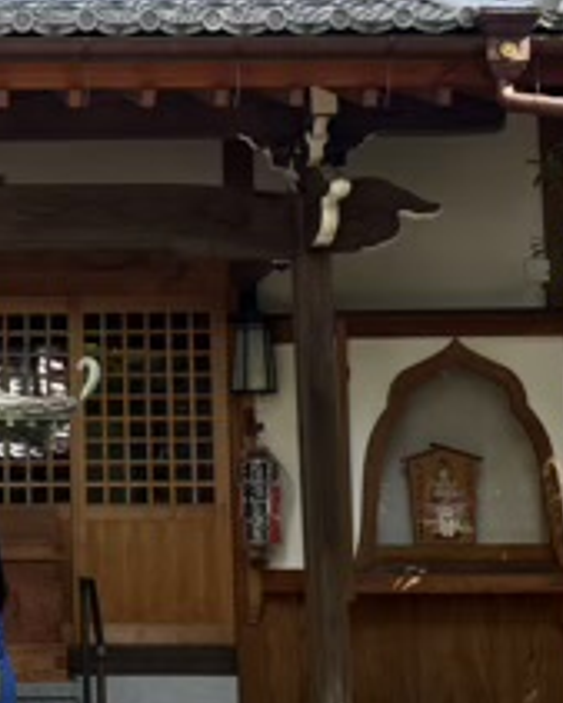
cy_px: 352
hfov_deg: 17.5
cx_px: -97
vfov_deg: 22.7
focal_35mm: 84
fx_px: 1748
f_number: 1.6
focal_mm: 5.96
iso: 50
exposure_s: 1/284
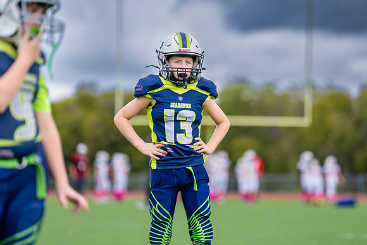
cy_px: 105
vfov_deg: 5.3
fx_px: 2656
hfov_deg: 7.9
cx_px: 181
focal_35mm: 261
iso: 320
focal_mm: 200
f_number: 2.8
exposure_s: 1/2000
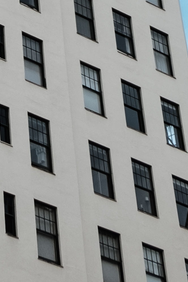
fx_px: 1284
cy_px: -521
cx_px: -92
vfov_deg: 9.9
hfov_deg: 8.2
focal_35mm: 164
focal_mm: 18
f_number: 3.2
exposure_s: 1/250
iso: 100
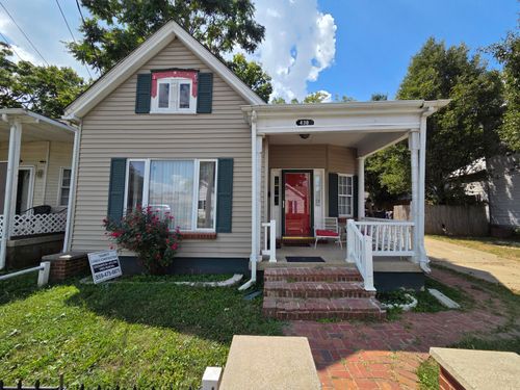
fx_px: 195
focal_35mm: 13
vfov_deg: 89.9
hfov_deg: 106.2
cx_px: 260
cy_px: 195
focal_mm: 2.2
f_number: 2.2
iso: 64
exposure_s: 1/2000
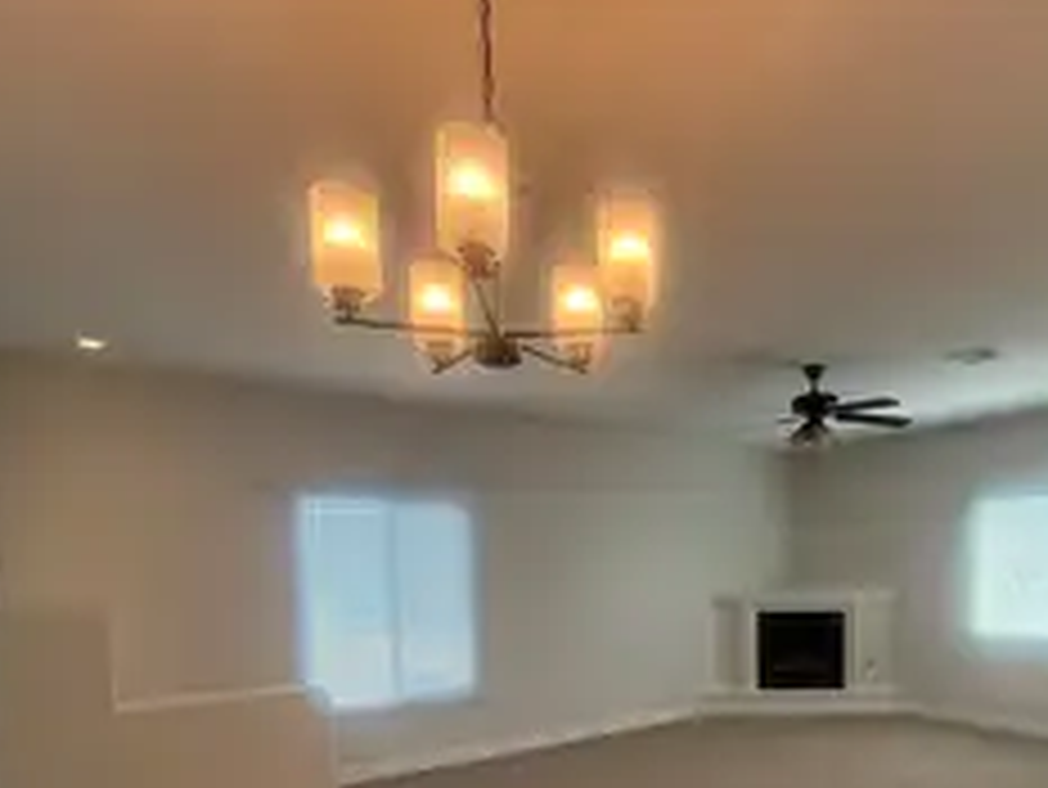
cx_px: 684
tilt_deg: -4.6
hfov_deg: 69.9
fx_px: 727
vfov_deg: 53.0
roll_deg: +0.8
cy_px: 635
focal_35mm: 24
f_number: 2.2
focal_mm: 2.22
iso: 100
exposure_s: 1/120
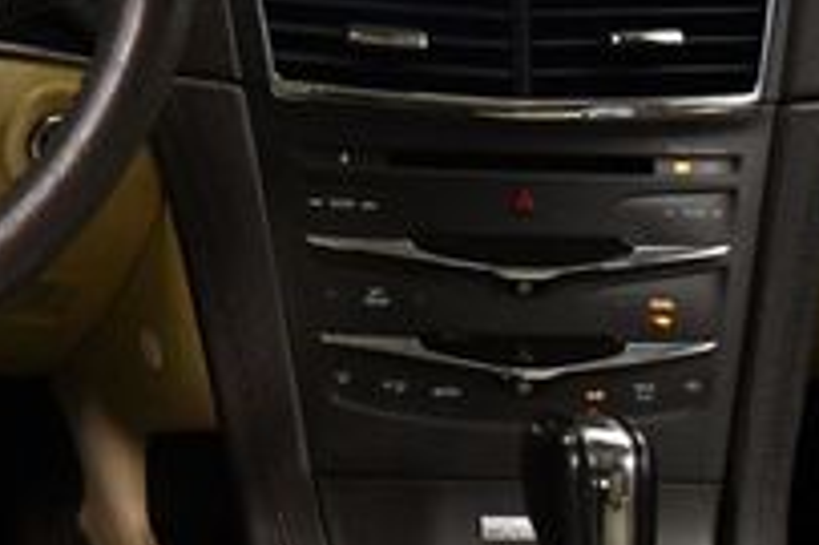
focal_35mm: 104
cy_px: -145
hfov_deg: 18.1
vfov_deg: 12.8
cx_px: -307
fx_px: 2364
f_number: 3.8
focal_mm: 22
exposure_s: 1/125
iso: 3200
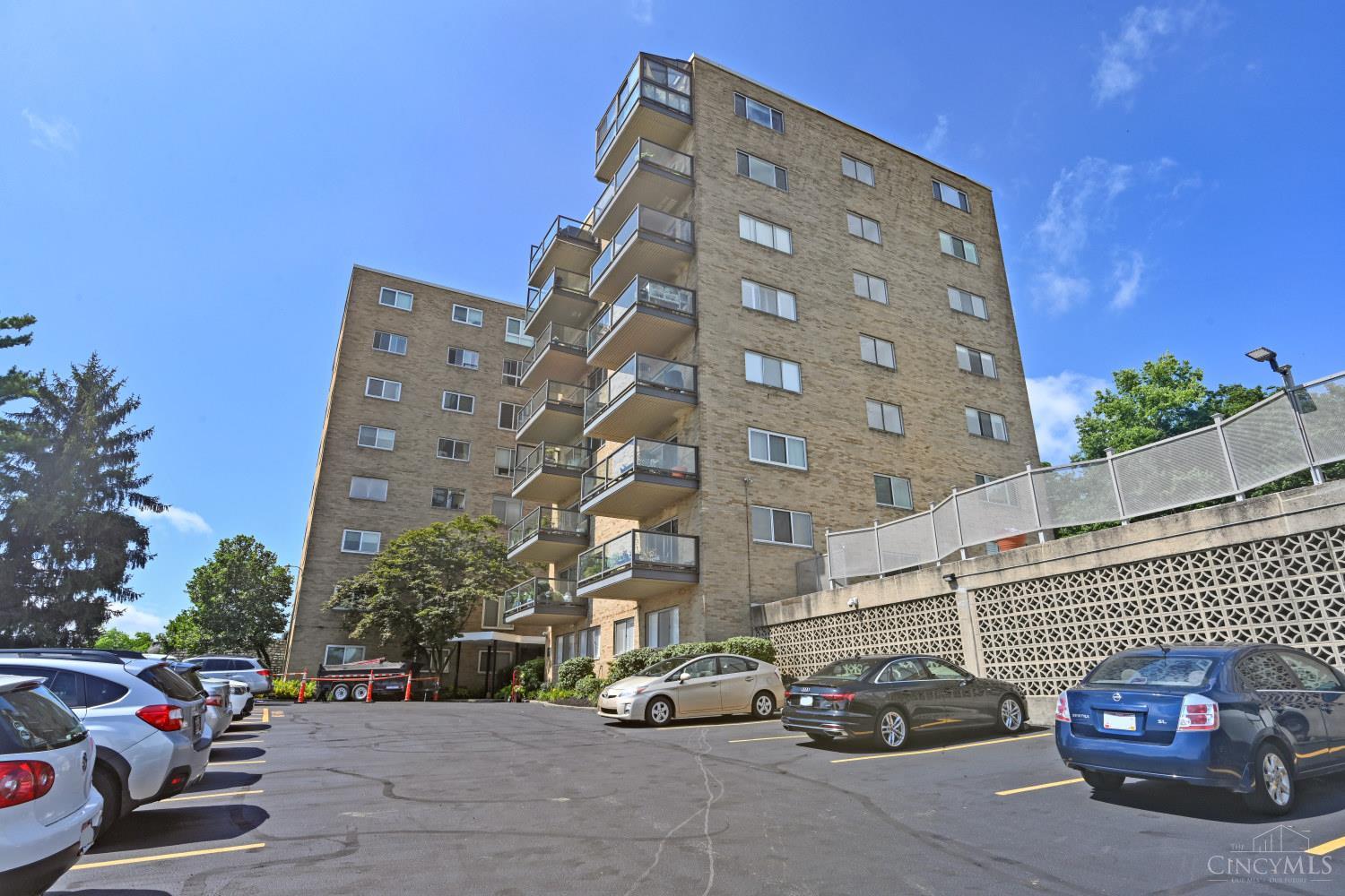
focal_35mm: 19
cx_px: 672
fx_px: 710
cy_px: 448
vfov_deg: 64.6
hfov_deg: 86.9
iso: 110
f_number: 13
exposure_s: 1/125
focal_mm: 19
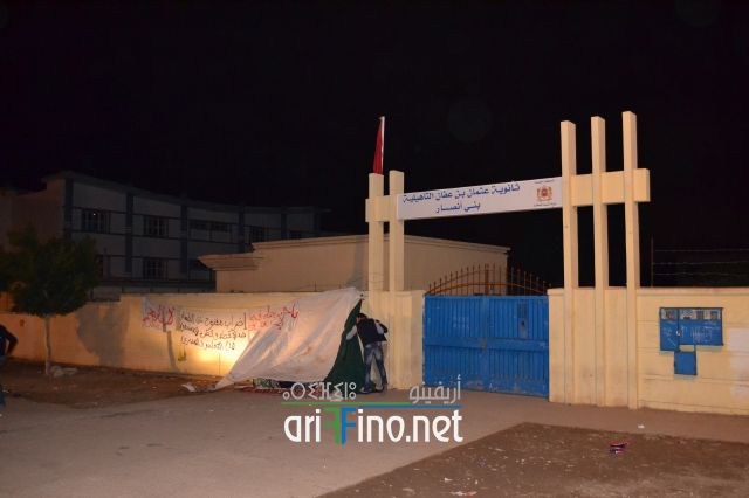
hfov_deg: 62.0
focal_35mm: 30
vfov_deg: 43.6
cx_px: 374
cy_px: 249
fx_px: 624
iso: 3200
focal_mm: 20
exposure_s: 1/60
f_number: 3.8
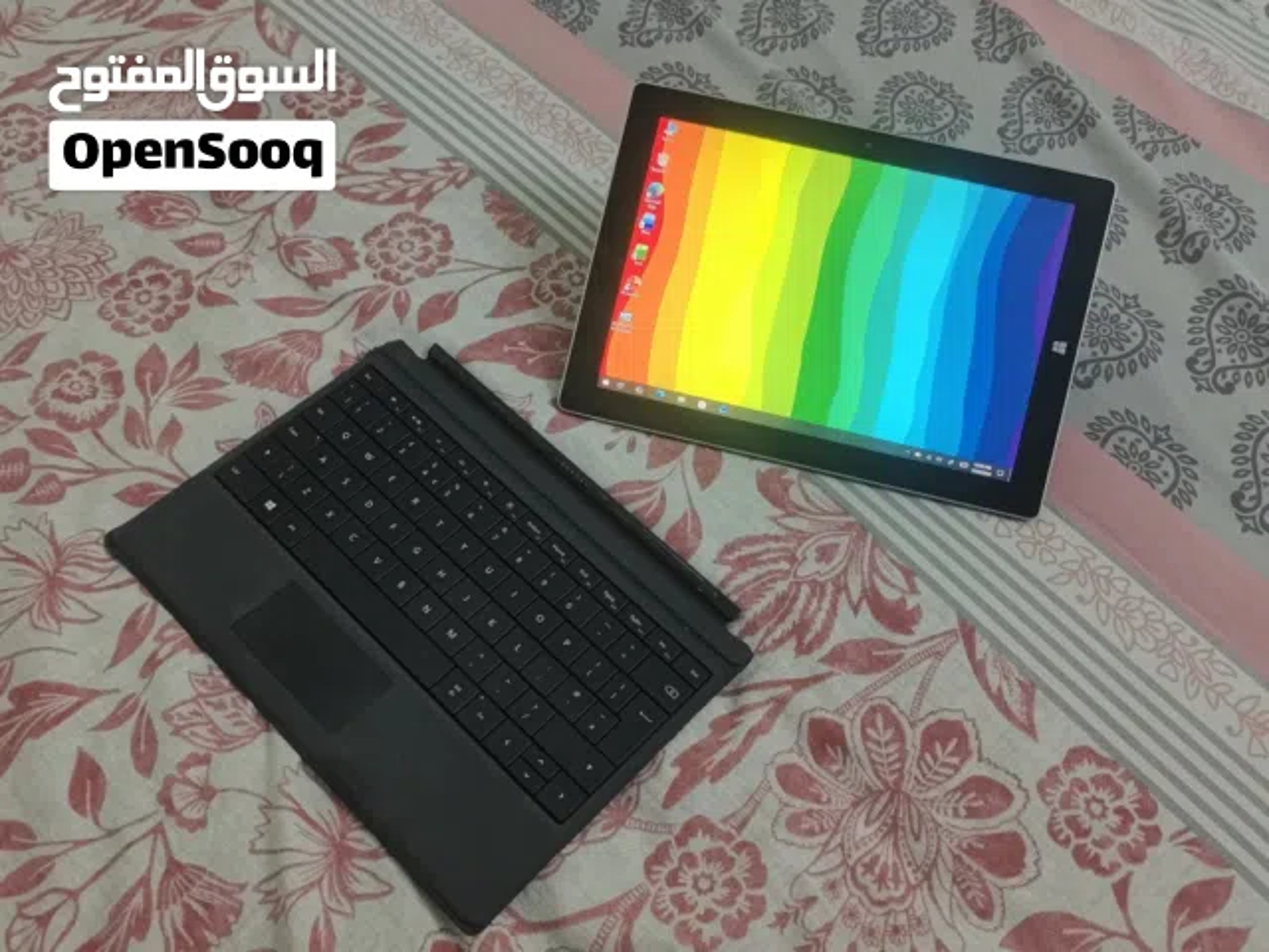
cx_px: 634
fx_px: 1136
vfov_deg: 45.4
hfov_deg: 58.4
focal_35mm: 31
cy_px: 476
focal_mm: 6.06
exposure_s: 1/54
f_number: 1.8
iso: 160
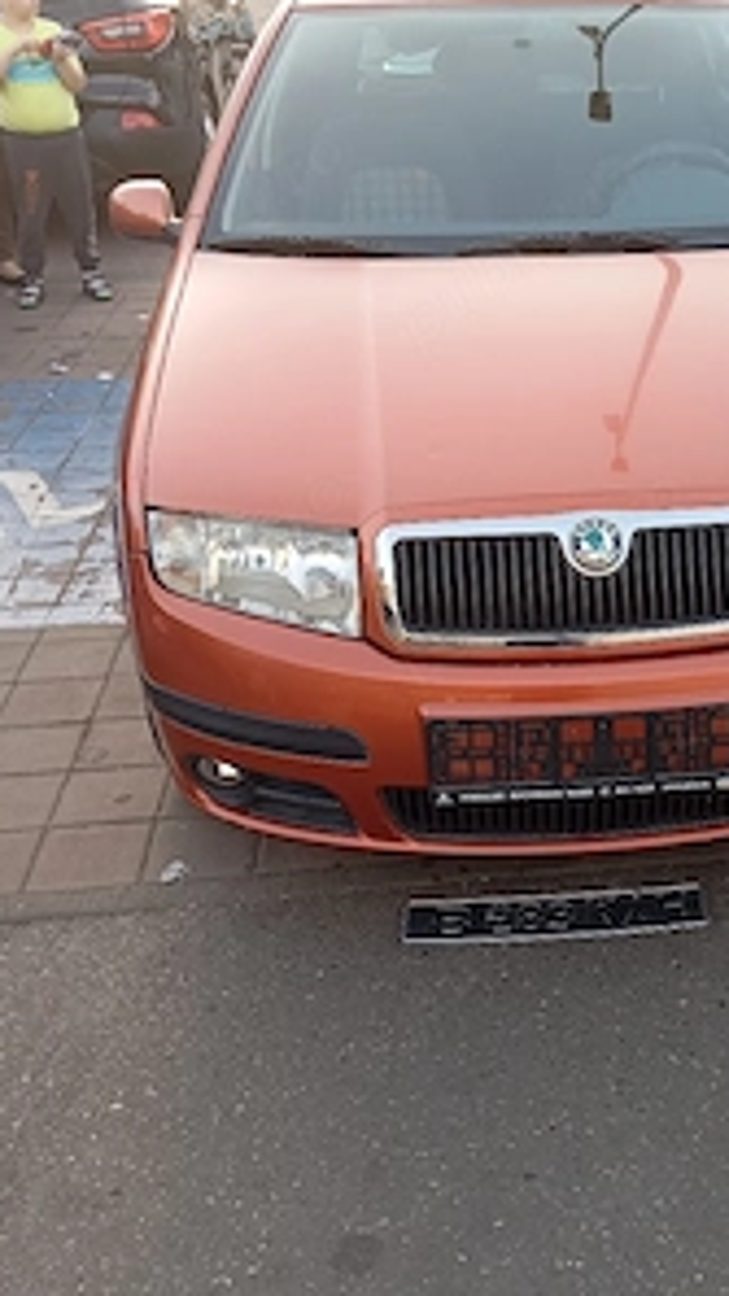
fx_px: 1409
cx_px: 629
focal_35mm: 41
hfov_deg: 28.1
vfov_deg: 49.4
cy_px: 628
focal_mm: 4.22
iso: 279
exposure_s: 1/100
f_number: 1.8
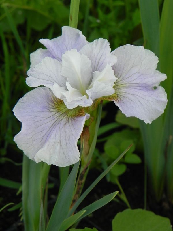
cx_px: 86
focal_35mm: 95
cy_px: 116
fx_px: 633
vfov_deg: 20.7
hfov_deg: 15.6
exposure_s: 1/320
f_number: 4.5
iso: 160
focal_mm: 16.9
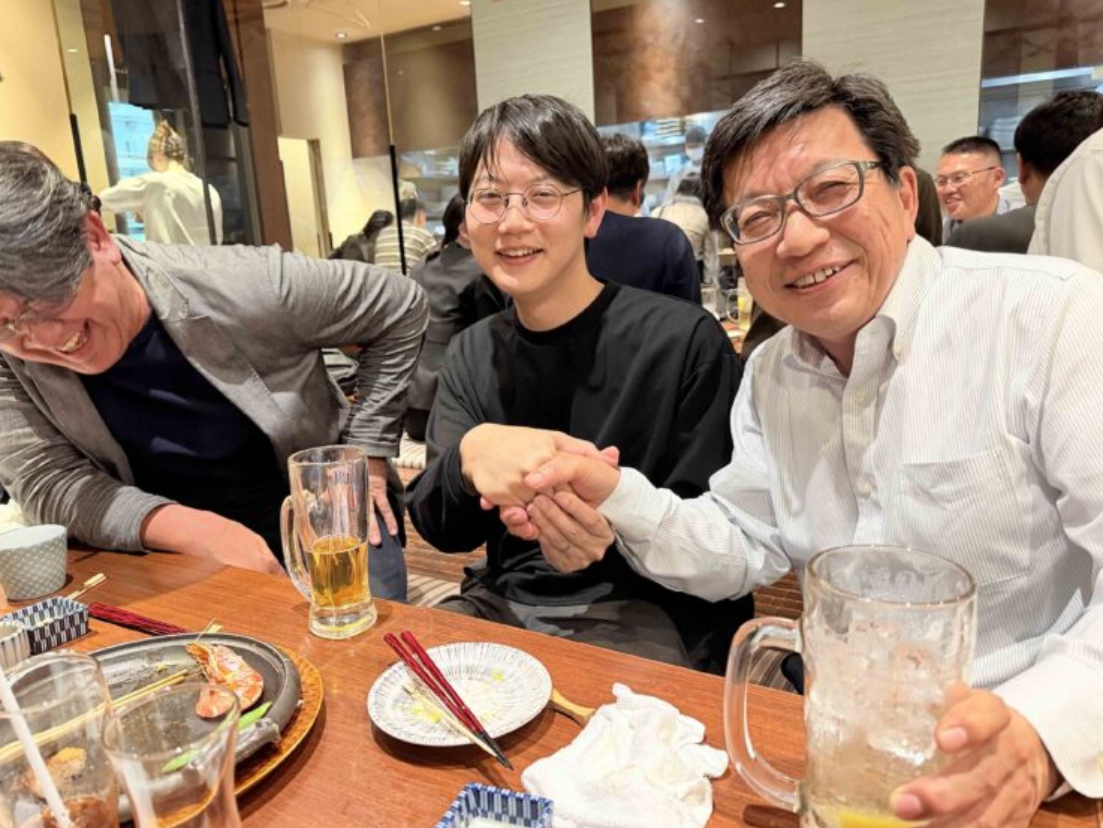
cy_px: 412
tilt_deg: -11.7
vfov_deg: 54.9
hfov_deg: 69.4
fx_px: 797
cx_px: 533
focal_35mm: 25
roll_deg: +2.2
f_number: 1.78
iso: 400
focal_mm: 6.76
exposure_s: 1/50
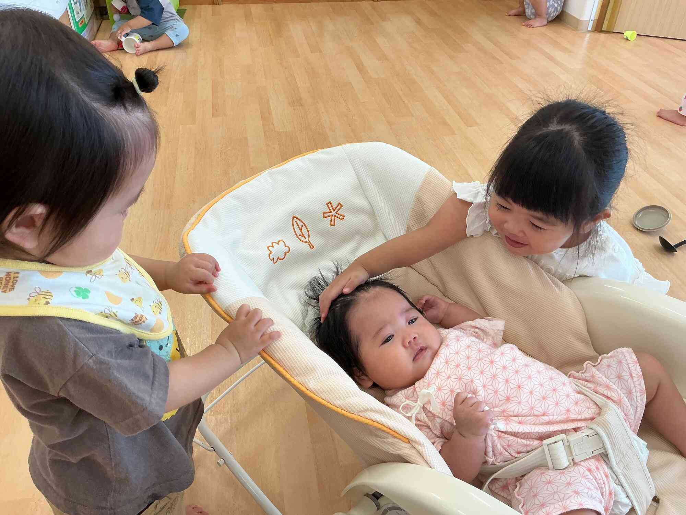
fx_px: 575
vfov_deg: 48.2
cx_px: 343
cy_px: 258
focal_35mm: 29
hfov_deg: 61.7
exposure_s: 1/120
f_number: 1.8
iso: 40
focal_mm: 3
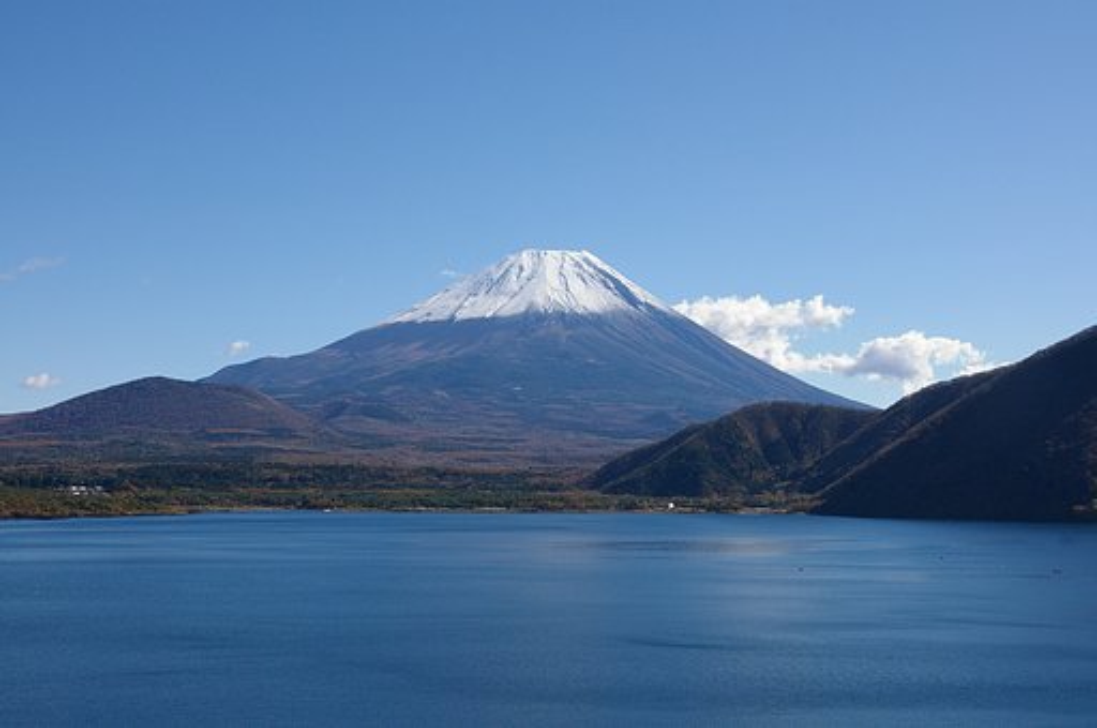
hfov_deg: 38.9
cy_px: 364
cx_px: 548
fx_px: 1552
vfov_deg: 26.4
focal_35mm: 51
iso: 400
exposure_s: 1/800
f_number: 11
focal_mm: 34
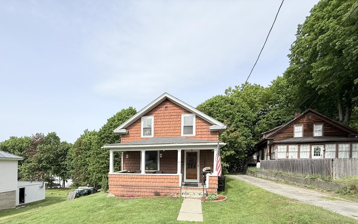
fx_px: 176
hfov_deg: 90.6
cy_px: 163
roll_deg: -1.6
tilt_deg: -0.9
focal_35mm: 18
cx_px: 155
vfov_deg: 62.0
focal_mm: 2.22
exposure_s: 1/1613
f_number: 2.2
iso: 50
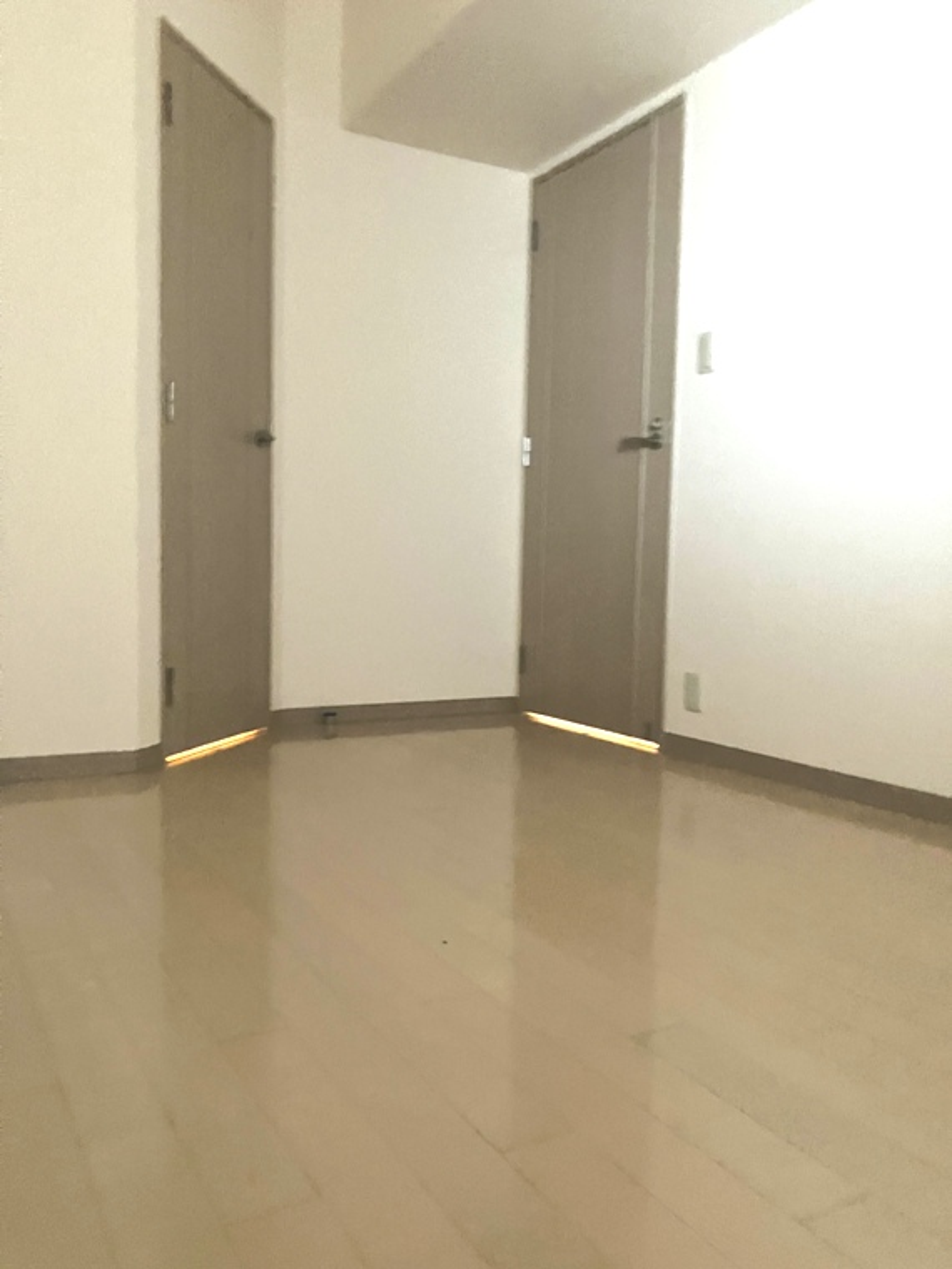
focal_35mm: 28
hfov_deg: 49.7
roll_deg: -0.8
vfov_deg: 63.4
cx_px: 476
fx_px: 1027
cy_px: 634
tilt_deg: -3.5
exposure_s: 1/20
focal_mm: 3.99
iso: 640
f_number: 1.8
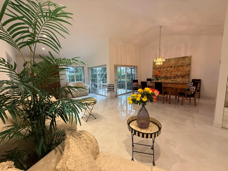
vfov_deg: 85.7
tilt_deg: -7.3
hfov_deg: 102.1
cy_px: 86
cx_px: 114
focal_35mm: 14
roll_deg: +1.6
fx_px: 92
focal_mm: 2.22
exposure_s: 1/107
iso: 250
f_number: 2.2
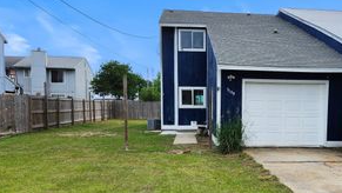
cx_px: 234
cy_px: 142
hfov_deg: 46.4
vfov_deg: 27.4
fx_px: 390
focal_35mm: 43
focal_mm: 5.54
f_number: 1.8
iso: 25
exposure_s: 1/809
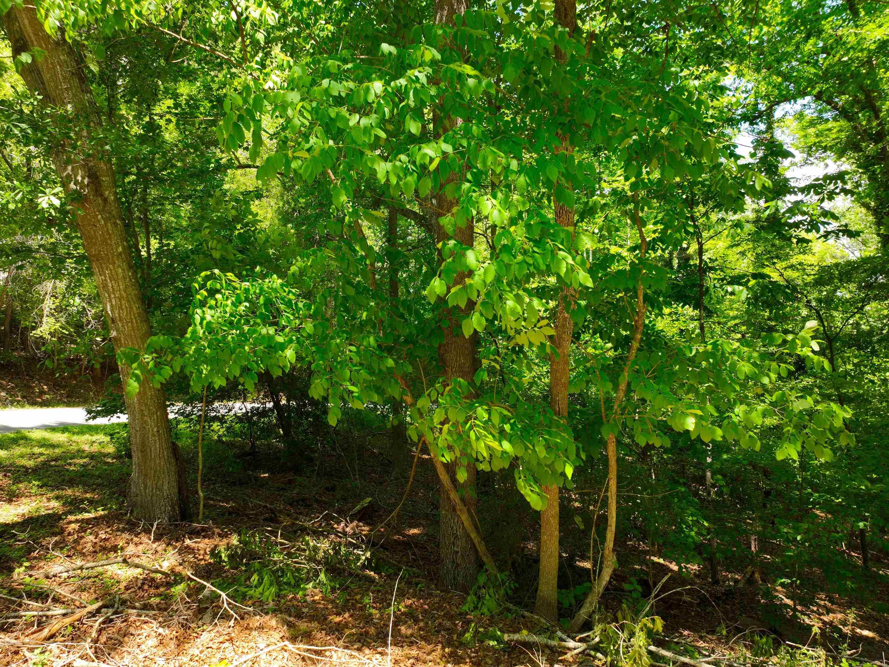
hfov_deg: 69.4
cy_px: 339
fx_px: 642
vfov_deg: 54.9
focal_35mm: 25
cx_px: 426
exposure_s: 1/30
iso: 110
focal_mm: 12.29
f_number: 2.8
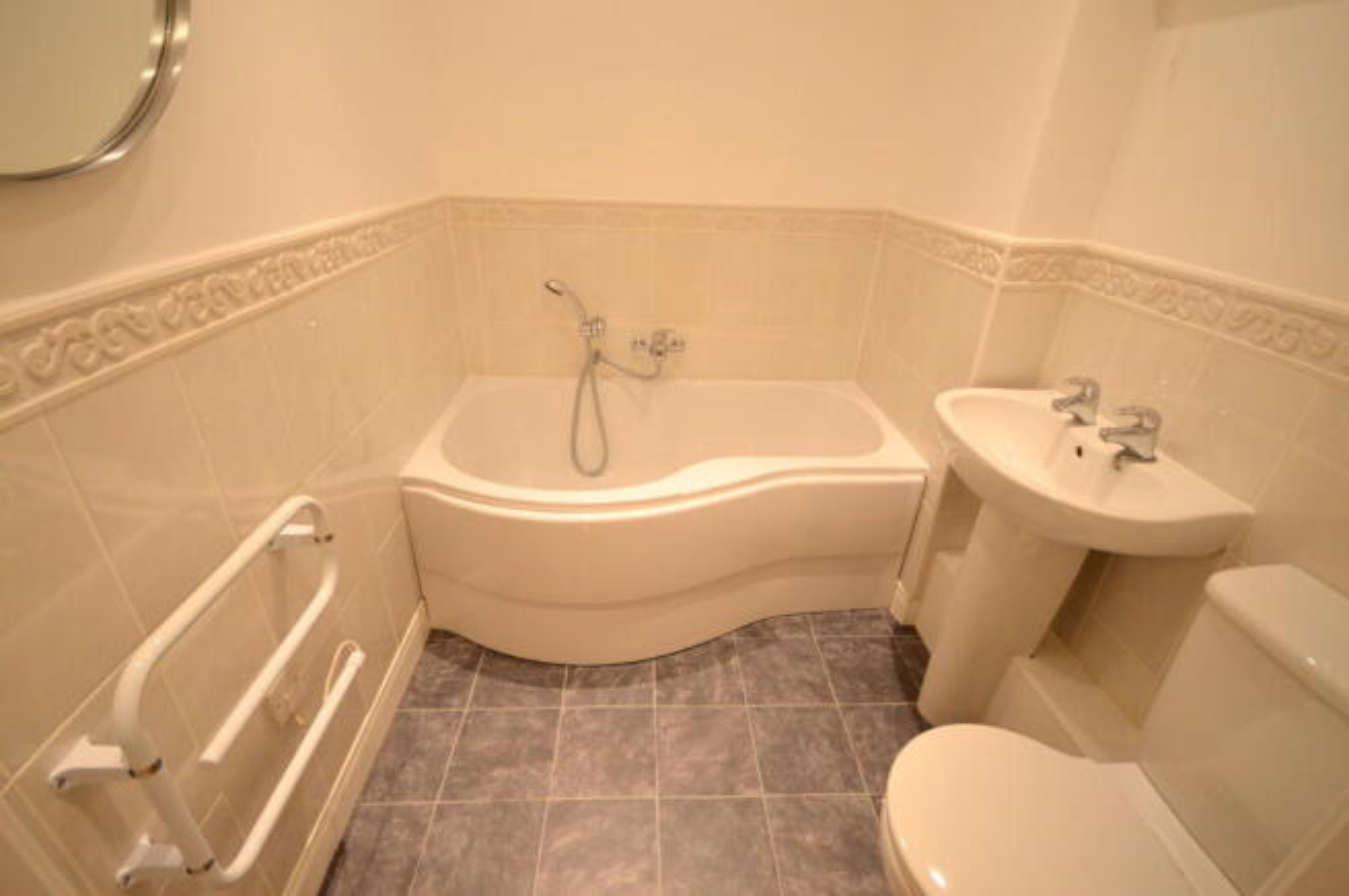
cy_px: 448
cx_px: 674
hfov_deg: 100.4
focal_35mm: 15
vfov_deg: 77.2
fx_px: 562
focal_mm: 10
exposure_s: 1/60
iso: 560
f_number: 4
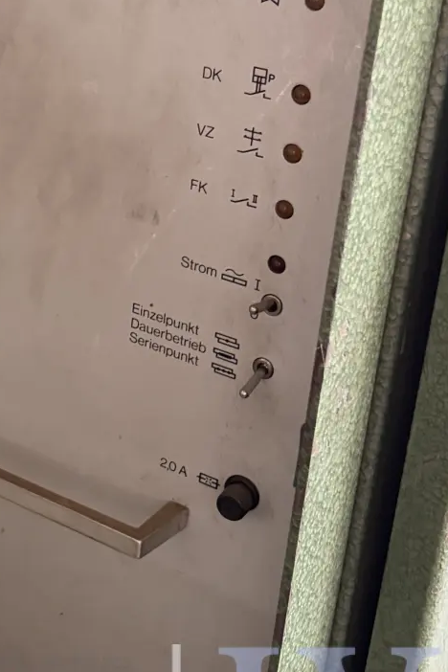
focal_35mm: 74
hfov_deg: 18.0
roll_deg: -3.9
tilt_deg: -23.9
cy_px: 235
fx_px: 1381
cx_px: 20
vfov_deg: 27.2
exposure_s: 1/60
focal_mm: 5.96
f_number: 1.6
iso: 250
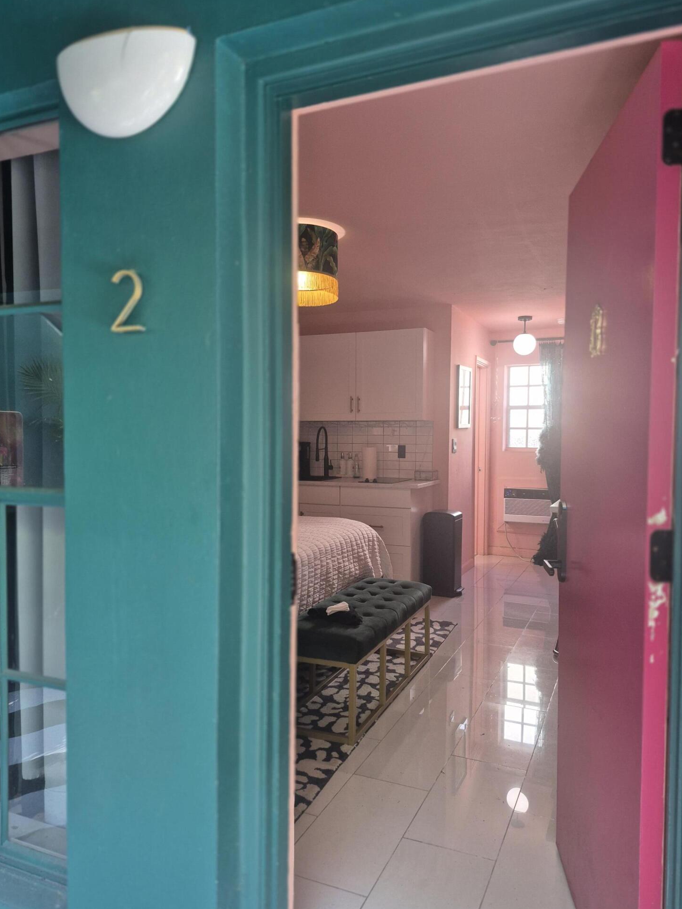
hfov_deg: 56.8
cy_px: 463
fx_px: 630
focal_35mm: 24
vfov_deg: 71.6
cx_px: 354
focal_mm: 5.4
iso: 250
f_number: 1.8
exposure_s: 1/120
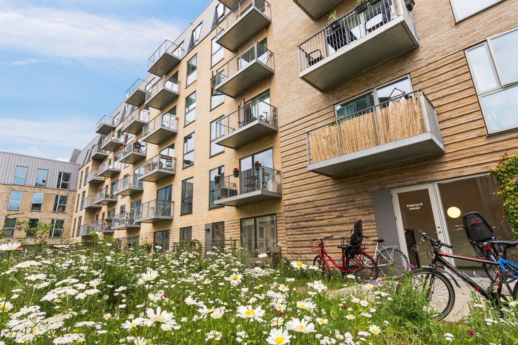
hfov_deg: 90.0
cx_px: 259
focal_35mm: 18
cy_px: 172
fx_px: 259
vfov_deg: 67.4
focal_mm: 12
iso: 200
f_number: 8
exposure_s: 1/160
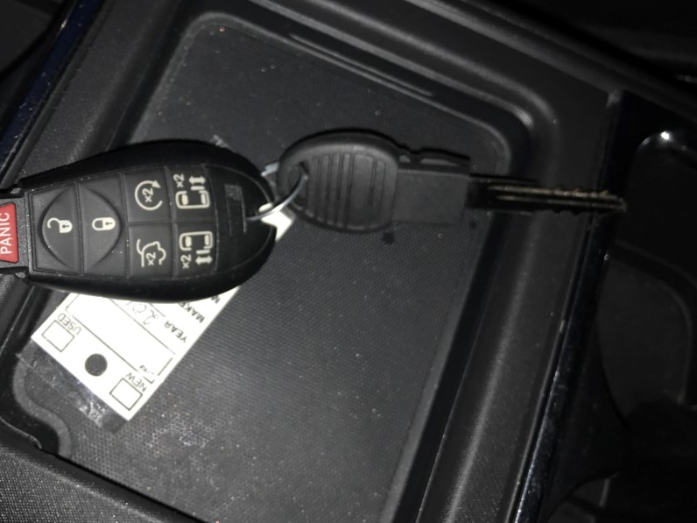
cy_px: 193
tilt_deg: -71.7
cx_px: 250
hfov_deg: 50.7
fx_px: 725
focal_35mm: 36
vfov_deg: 39.4
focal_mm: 3.99
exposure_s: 1/83
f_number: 1.8
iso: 20
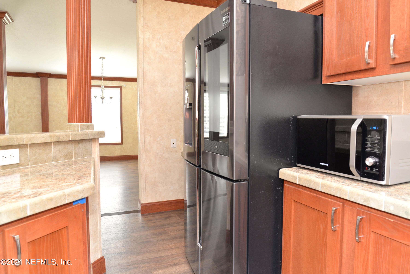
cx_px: 205
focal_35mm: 24
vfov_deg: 53.1
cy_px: 137
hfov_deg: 73.7
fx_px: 273
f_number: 7.1
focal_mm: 24
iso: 800
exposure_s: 1/60
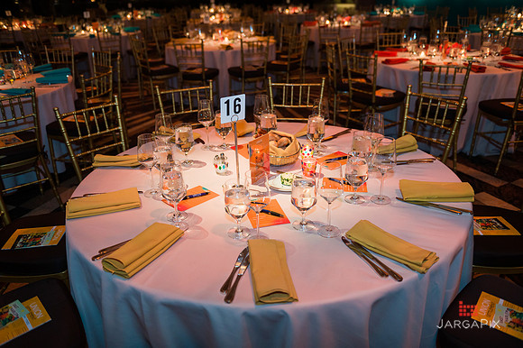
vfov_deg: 44.9
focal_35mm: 29
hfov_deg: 63.7
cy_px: 174
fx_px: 421
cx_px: 262
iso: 1600
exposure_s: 1/200
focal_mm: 29
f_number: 3.2
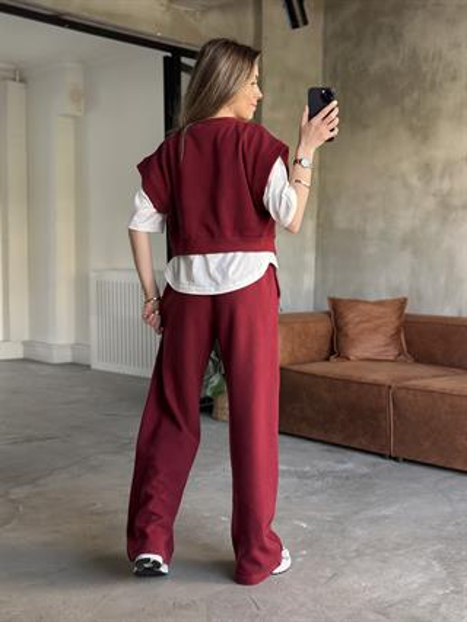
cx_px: 234
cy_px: 311
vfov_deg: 39.6
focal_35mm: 48
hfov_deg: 30.3
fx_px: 863
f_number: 1.78
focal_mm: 6.86
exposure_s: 1/60
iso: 250
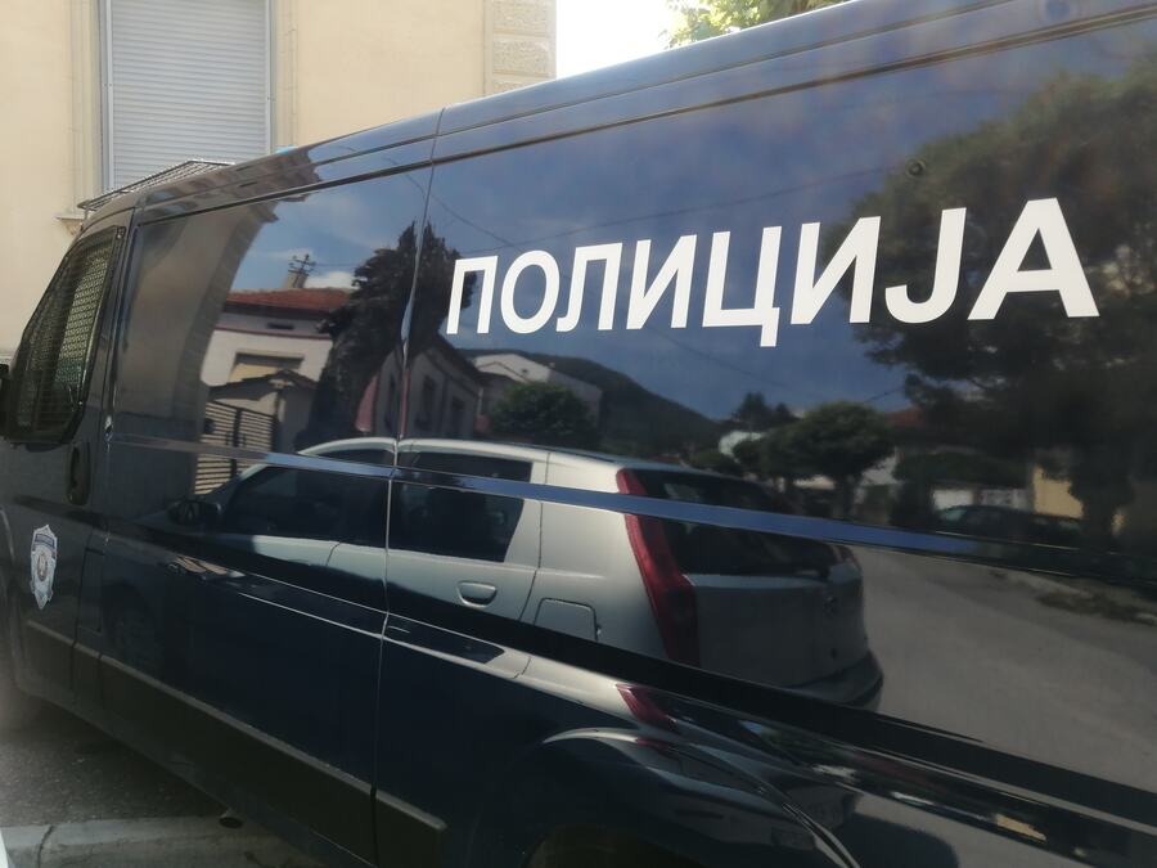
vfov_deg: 51.4
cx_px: 578
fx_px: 902
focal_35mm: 27
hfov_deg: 65.3
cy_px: 434
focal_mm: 3.62
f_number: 1.8
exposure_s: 1/295
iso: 50
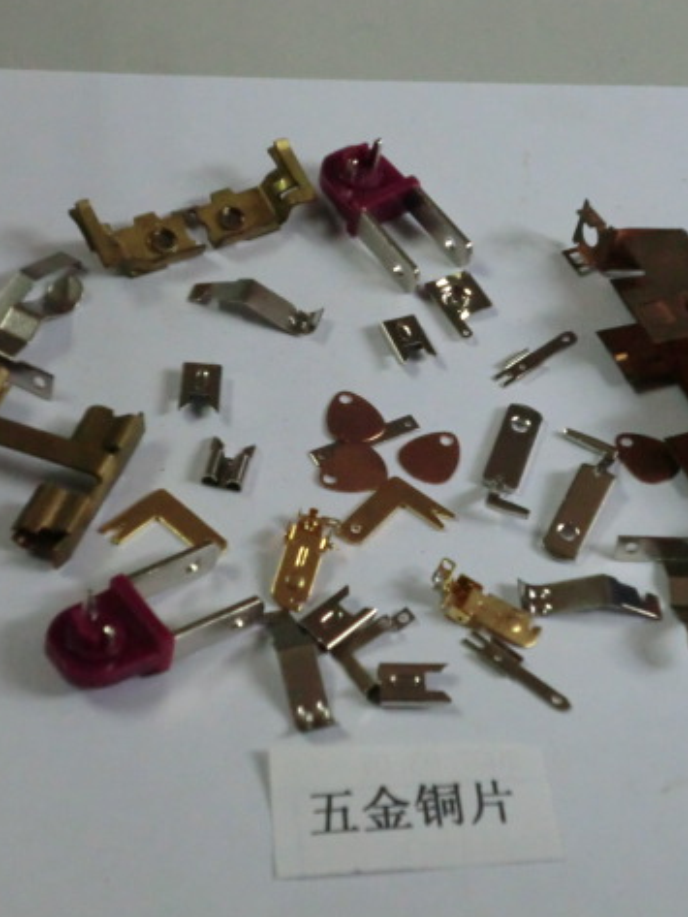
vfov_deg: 26.7
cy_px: 458
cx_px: 413
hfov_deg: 20.2
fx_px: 1934
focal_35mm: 73
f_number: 4.5
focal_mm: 9.8
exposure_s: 1/60
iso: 500
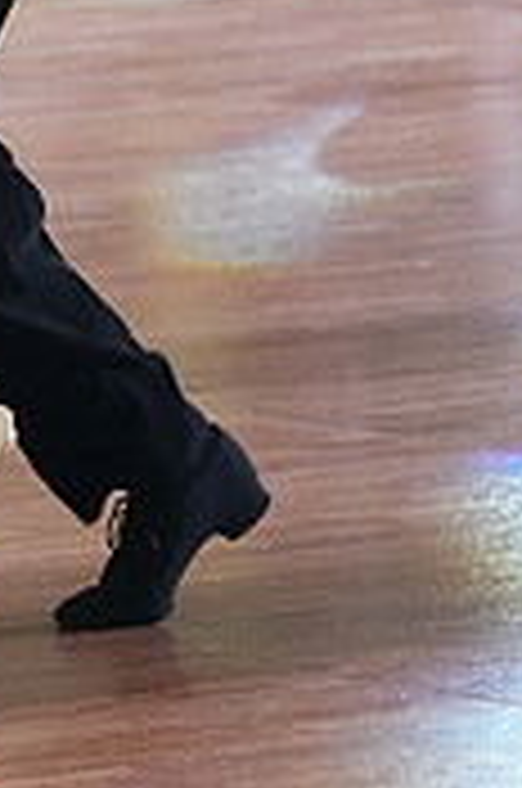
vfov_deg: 3.8
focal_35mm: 538
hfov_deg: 2.5
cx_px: -277
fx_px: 11747
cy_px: -162
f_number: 5.6
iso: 10000
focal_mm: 162
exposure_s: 1/400
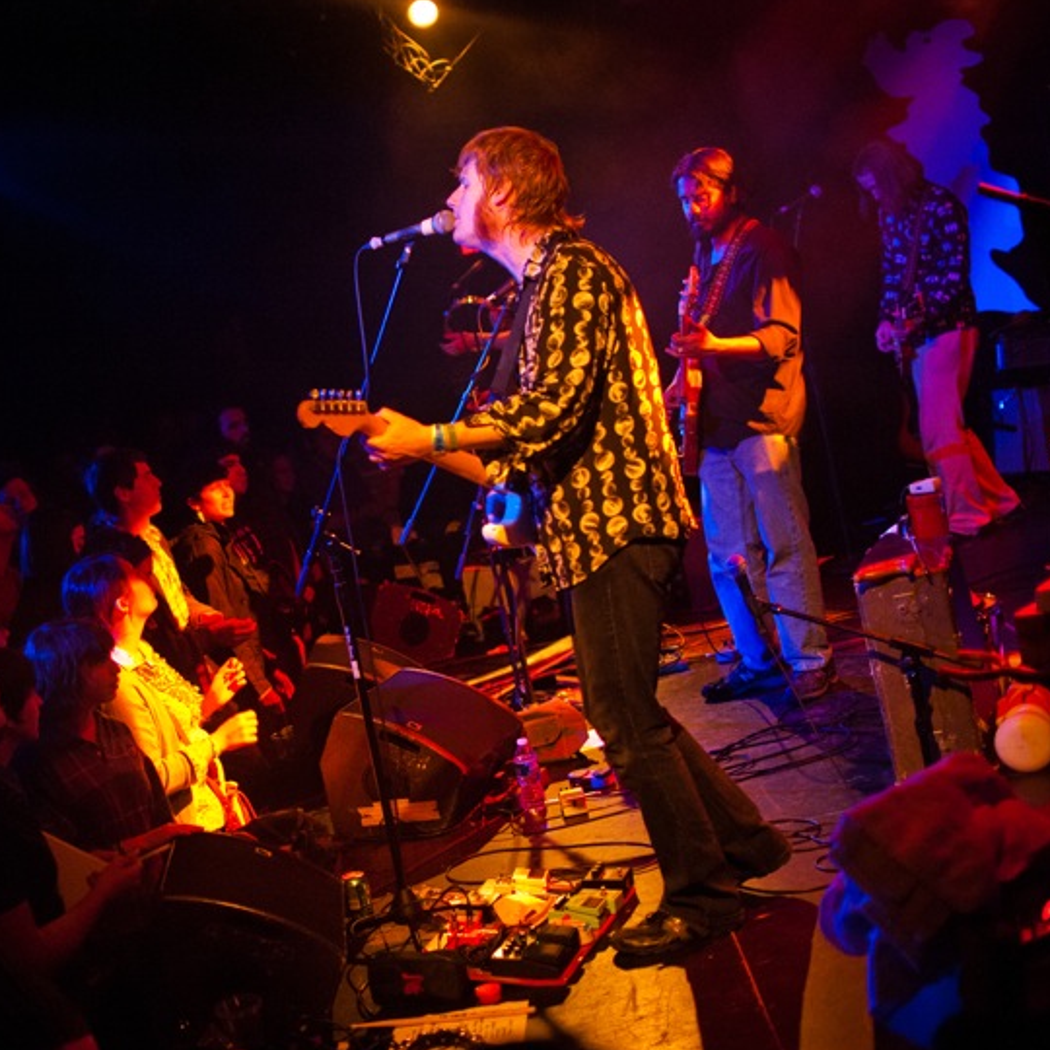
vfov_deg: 31.1
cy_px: 565
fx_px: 1887
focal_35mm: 55
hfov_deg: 30.3
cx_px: 198
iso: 4000
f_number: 2.2
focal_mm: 35
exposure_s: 1/125
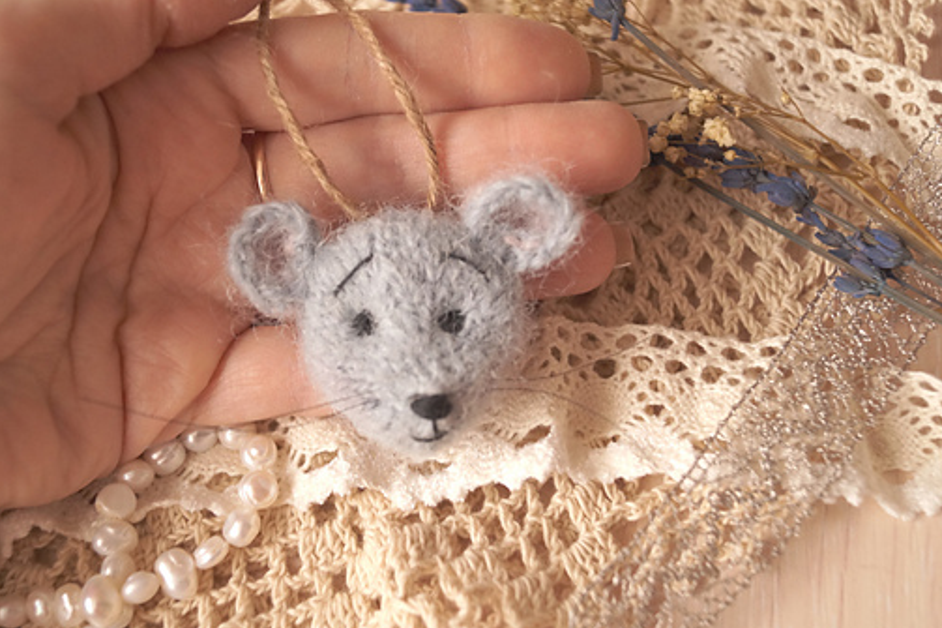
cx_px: 393
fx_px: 1099
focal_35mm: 42
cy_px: 306
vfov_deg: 31.9
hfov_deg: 46.2
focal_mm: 22
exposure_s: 1/25
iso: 800
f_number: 4
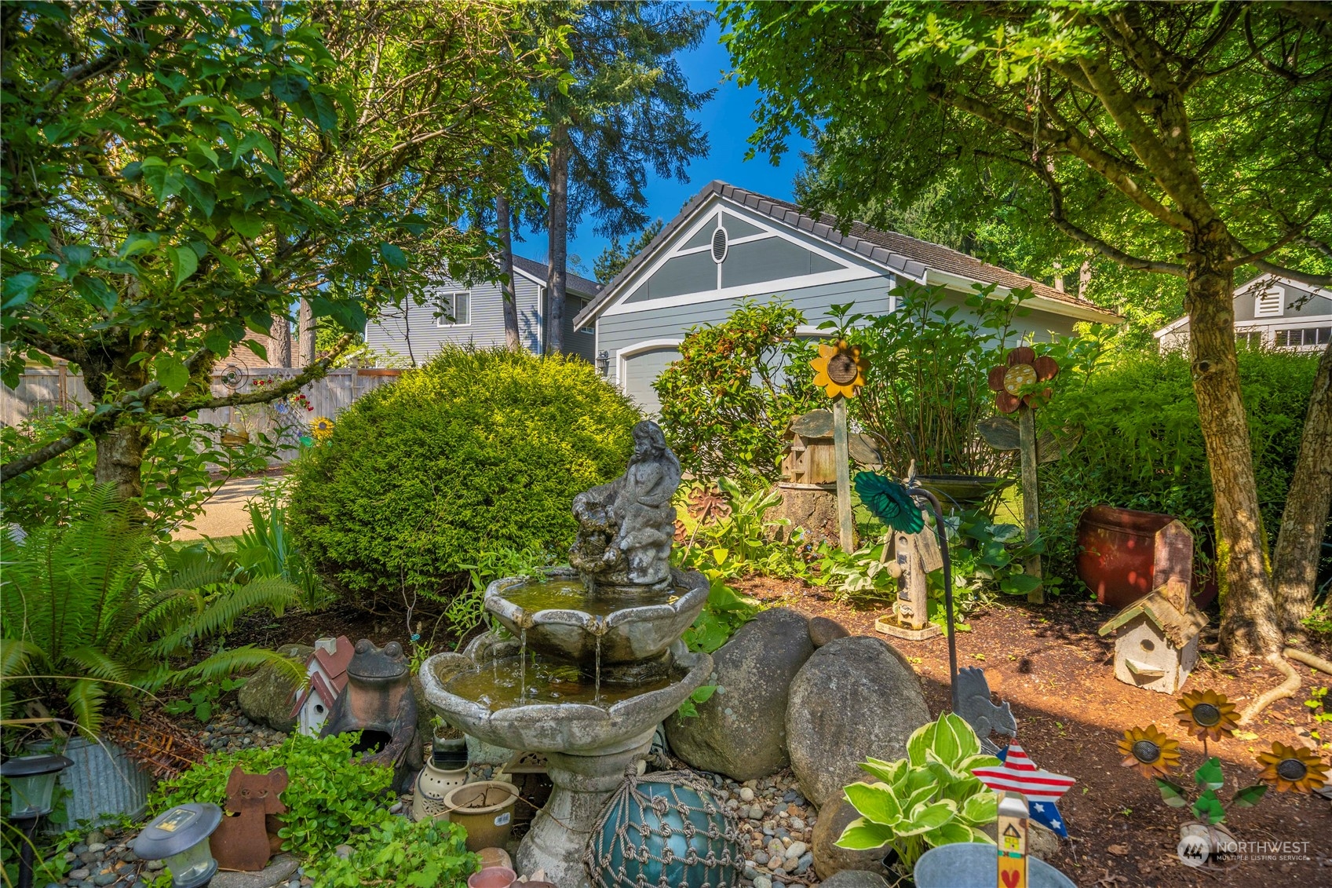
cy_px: 444
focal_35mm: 22
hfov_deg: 78.6
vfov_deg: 57.2
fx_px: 814
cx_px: 666
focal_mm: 22
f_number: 7.1
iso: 125
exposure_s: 1/160
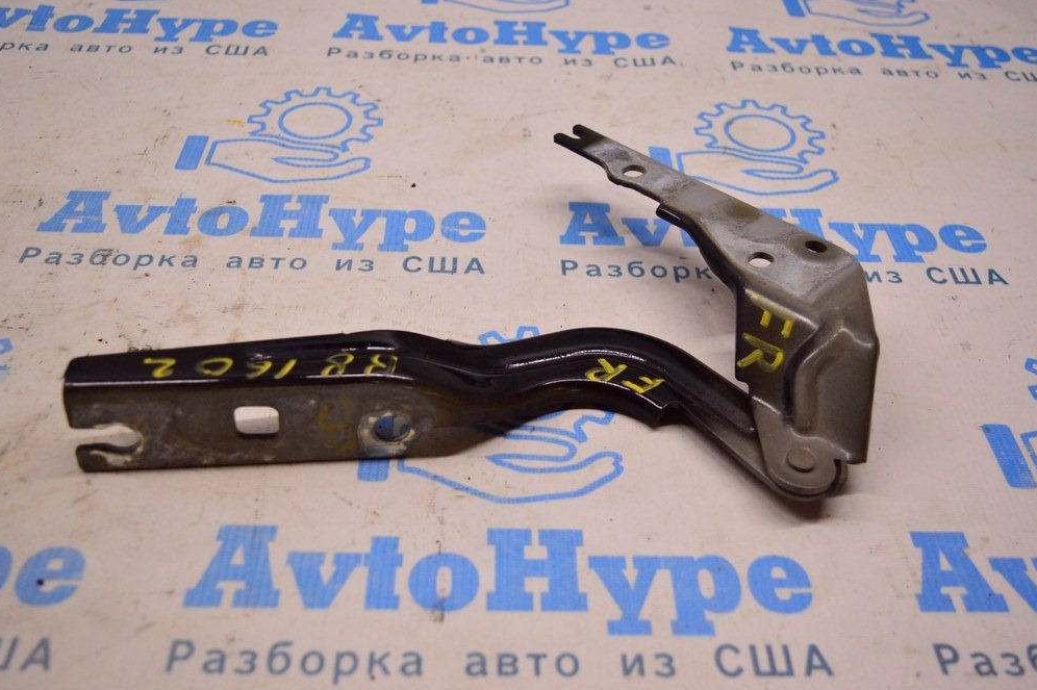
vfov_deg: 35.9
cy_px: 353
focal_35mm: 37
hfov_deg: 51.9
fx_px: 1065
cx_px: 520
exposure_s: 1/400
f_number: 4
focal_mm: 24
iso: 1600
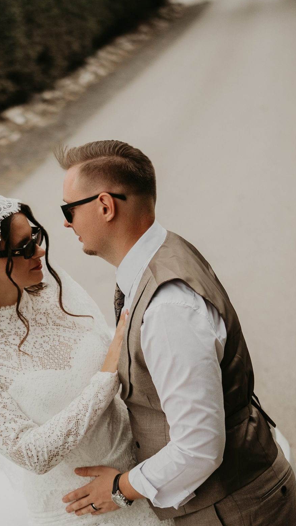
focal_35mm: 90
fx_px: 1256
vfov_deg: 23.1
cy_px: 470
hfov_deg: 13.3
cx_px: 11
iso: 100
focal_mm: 35
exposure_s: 1/500
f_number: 1.4
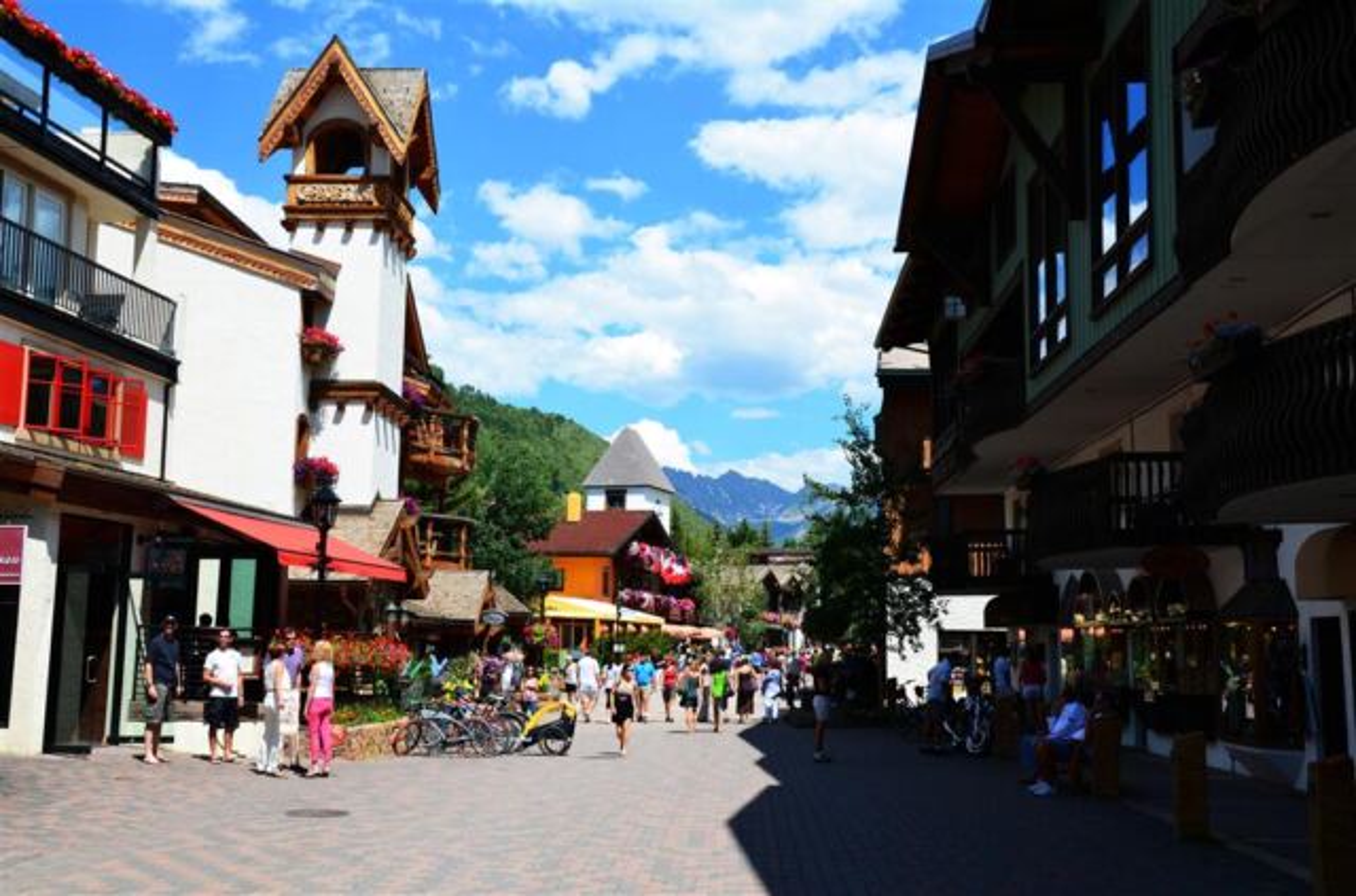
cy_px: 448
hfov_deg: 49.7
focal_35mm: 39
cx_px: 678
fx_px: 1465
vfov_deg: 34.0
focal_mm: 26
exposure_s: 1/160
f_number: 11
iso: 100
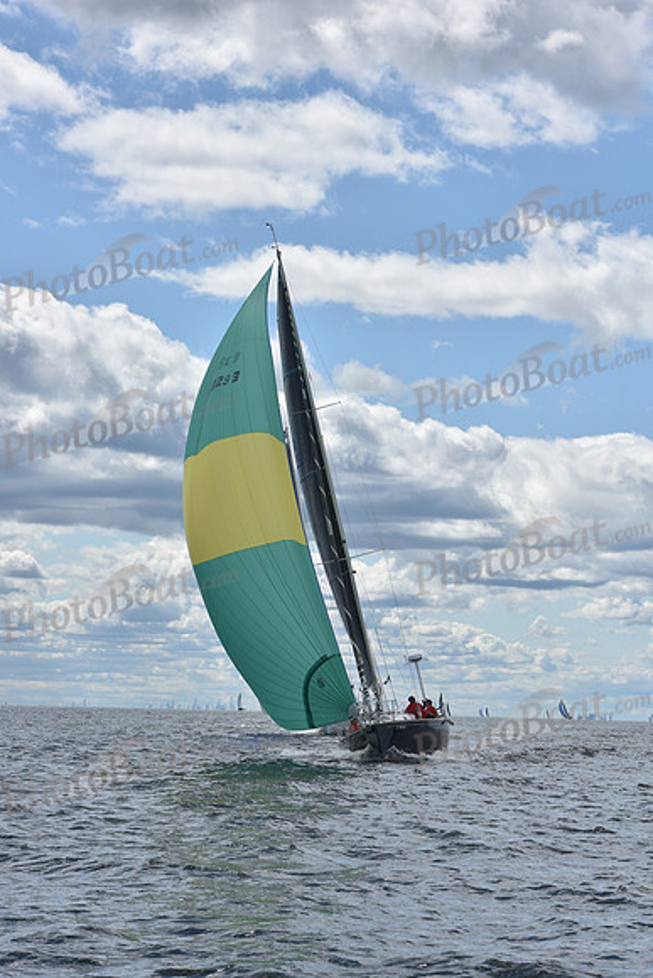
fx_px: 2583
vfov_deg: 21.5
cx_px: 326
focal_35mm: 95
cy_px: 489
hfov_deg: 14.4
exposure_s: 1/800
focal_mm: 95
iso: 250
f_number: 11
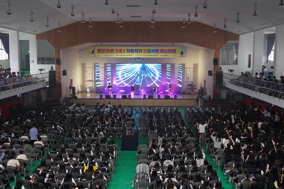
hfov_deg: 45.4
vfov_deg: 31.2
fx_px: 339
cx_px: 142
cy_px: 94
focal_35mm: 43
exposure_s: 1/200
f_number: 5.6
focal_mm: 29
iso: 2500
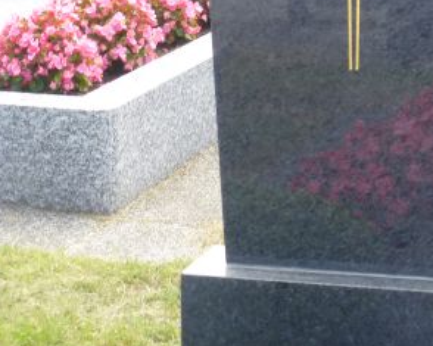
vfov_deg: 10.0
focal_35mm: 154
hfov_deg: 12.1
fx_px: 1973
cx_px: 574
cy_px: 4
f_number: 4.7
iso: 100
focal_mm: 10.3
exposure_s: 1/60
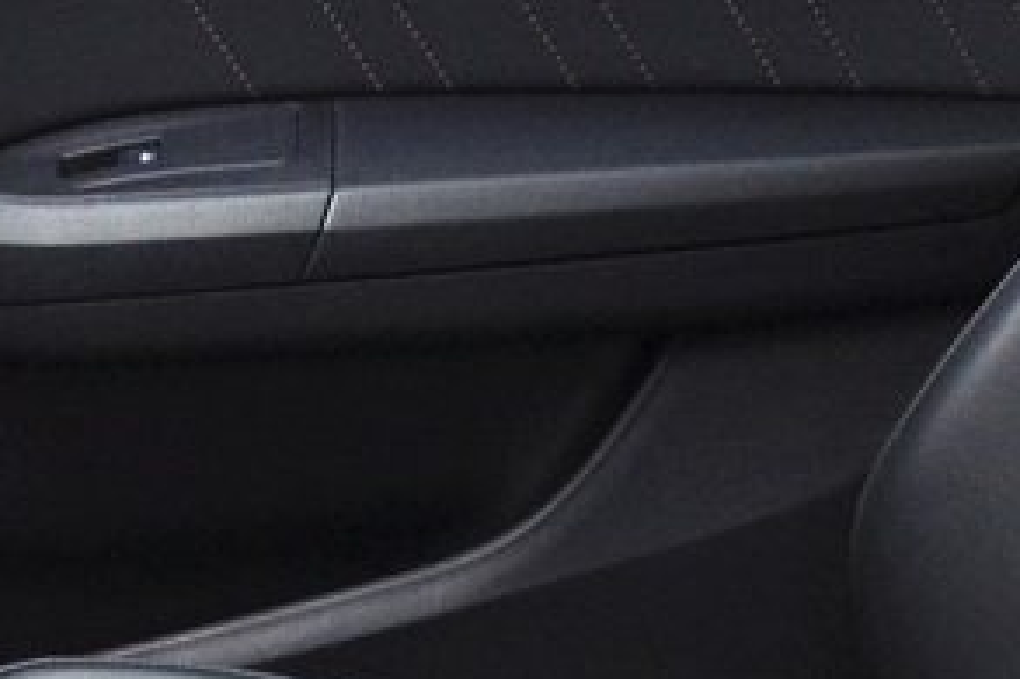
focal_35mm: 214
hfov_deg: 9.6
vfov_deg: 6.3
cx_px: 327
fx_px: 6060
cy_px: 1276
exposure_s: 1/40
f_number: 3.8
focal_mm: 22
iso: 250
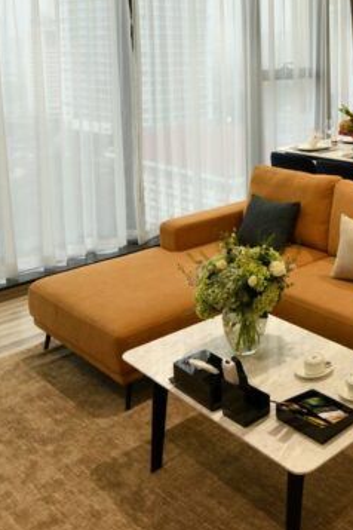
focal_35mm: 43
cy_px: 96
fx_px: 632
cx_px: 421
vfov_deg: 43.1
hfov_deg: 27.5
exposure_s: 1/15
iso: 250
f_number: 9
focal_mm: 15
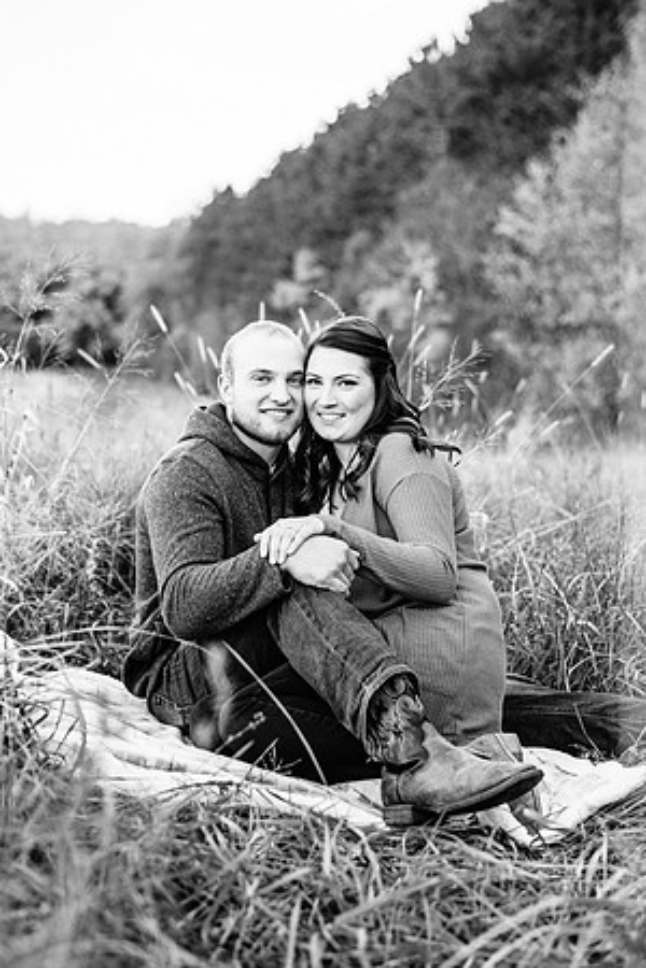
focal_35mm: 58
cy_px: 484
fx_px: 1561
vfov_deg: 34.5
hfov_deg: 23.4
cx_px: 323
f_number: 2.8
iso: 200
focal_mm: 58
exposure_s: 1/200
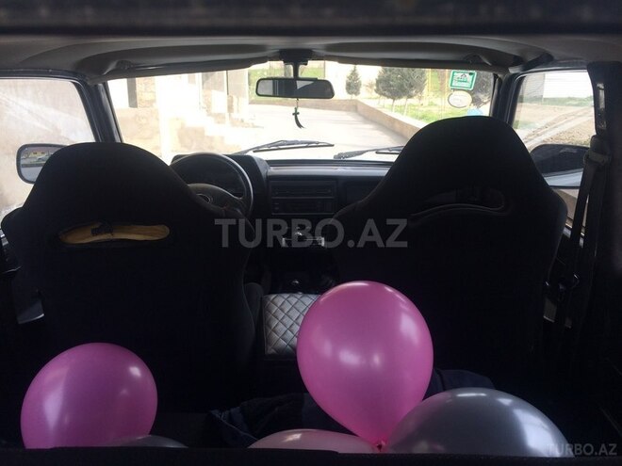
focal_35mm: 29
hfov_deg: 61.7
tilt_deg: -13.0
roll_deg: -0.4
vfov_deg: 48.2
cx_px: 311
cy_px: 233
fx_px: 521
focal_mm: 4.15
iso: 32
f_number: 2.2
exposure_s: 1/357
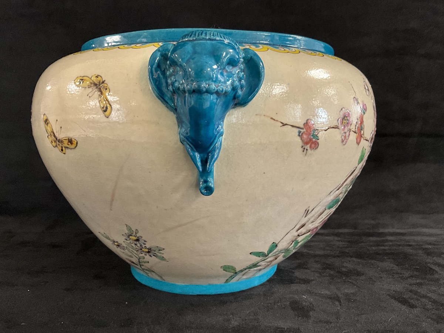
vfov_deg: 48.2
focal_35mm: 29
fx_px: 372
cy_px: 166
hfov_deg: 61.7
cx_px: 222
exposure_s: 1/41
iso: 320
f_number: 1.8
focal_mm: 3
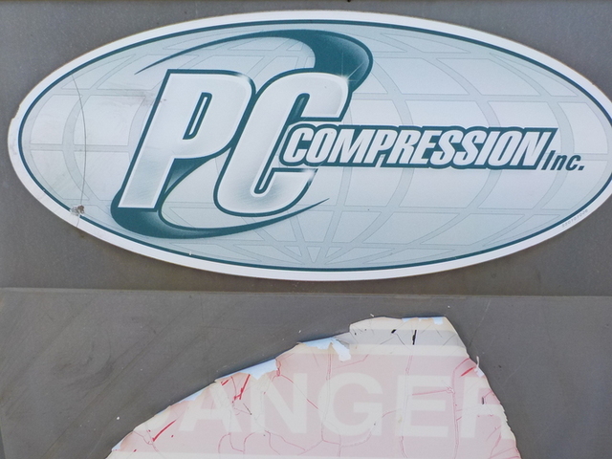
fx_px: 530
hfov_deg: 60.0
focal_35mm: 30
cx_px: 306
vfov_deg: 46.8
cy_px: 230
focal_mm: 4.1
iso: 125
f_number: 3.3
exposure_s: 1/320
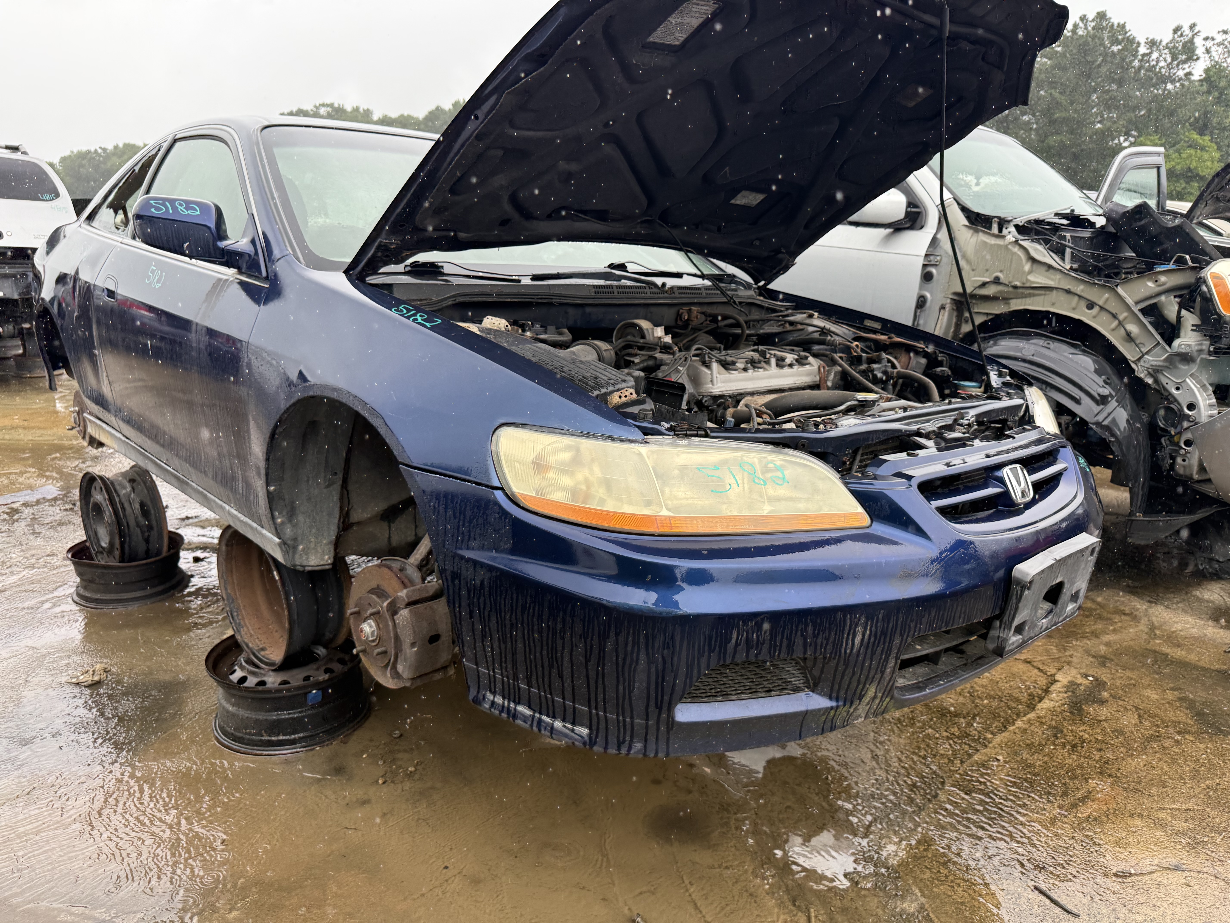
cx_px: 615
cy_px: 462
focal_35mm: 24
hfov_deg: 71.6
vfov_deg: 56.8
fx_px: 853
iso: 100
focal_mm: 6.76
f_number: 1.78
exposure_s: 1/547
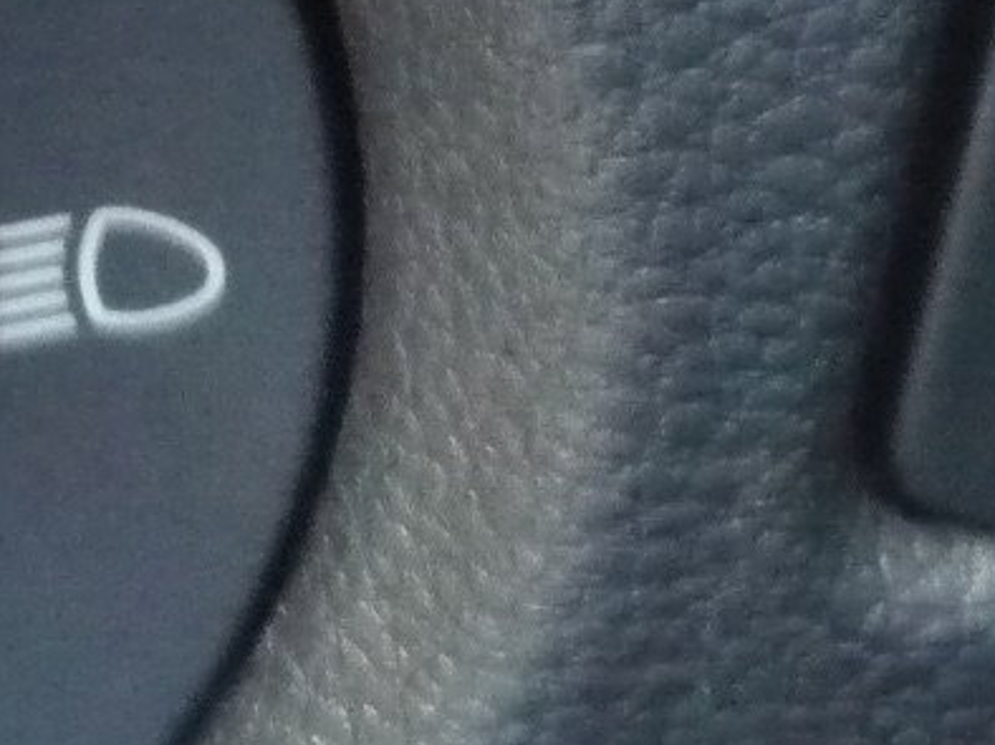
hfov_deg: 12.5
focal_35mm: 156
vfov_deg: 9.5
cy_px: 290
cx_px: 38
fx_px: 4481
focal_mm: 5.2
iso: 800
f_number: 3.3
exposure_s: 1/8
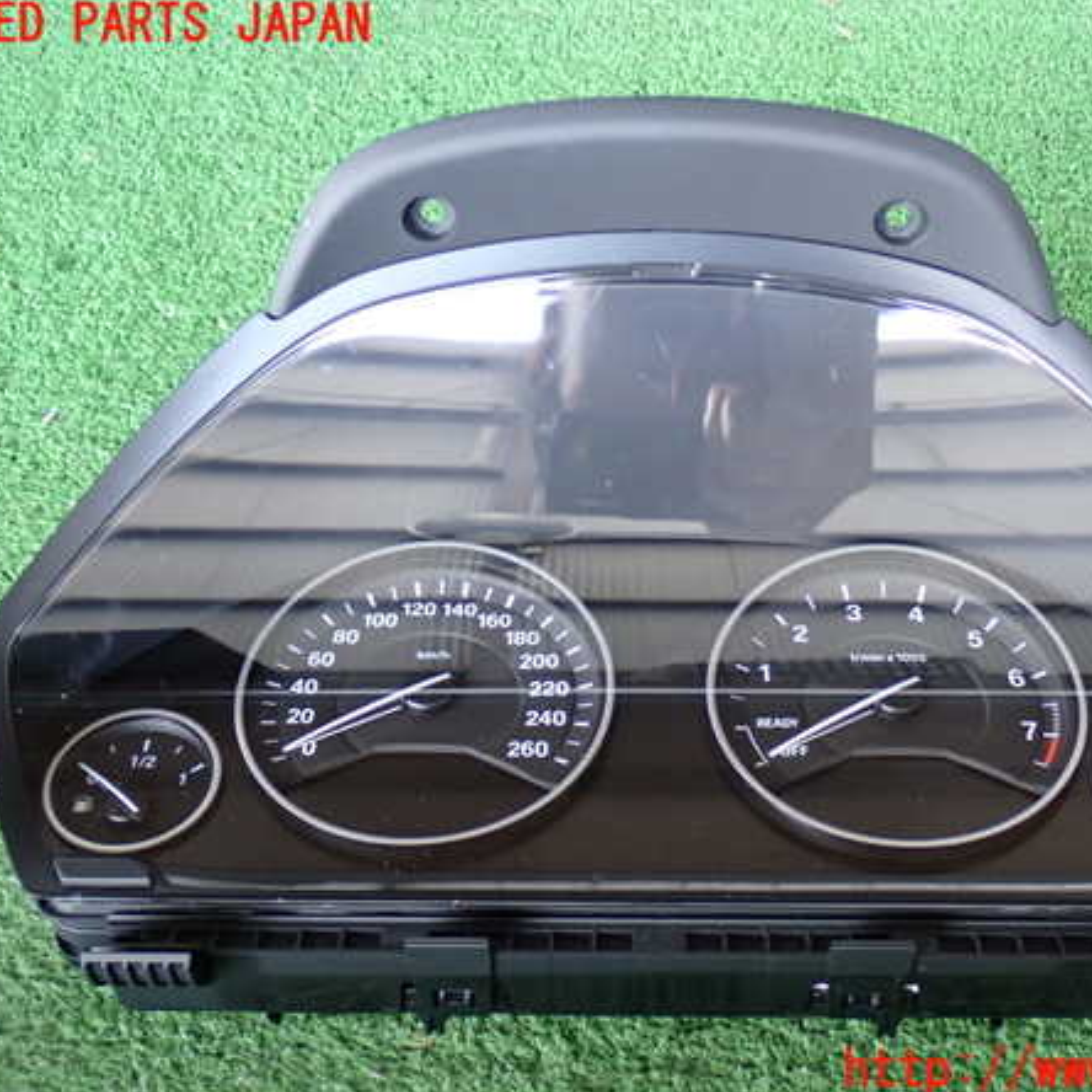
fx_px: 1749
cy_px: 548
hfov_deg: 34.5
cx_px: 662
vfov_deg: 34.7
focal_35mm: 49
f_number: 2.8
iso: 320
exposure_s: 1/40
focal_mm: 7.31
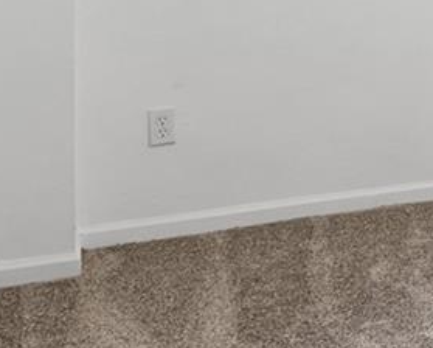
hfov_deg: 16.3
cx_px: 897
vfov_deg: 17.2
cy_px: -59
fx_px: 1104
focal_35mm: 86
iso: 200
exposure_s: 1/125
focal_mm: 16
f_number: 8
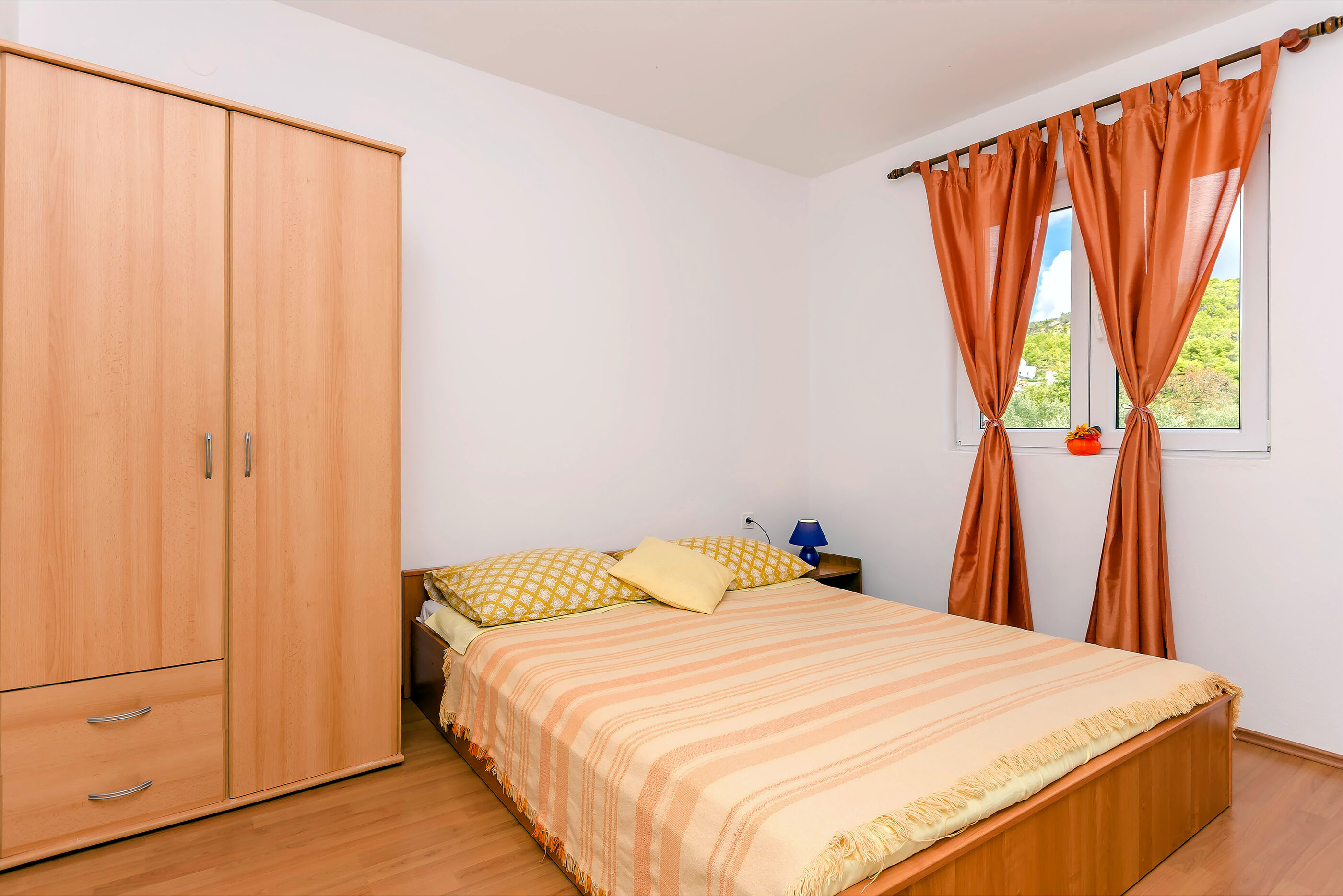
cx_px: 672
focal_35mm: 18
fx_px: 672
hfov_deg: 90.0
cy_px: 448
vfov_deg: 67.4
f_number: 9
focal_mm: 12
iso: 200
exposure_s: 1/100
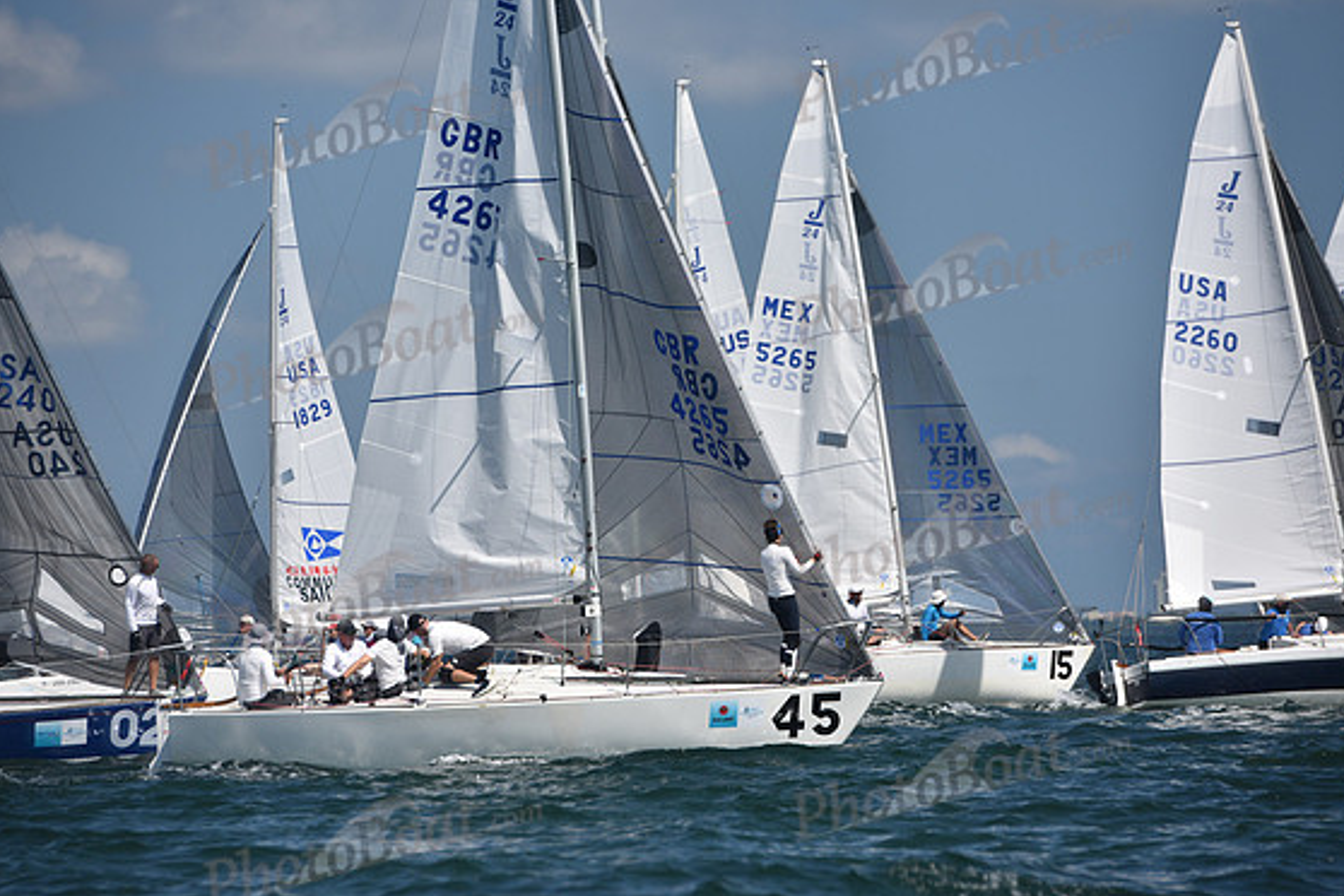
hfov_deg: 9.9
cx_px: 670
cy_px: 442
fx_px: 7765
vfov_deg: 6.6
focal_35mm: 208
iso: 250
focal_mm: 200
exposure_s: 1/1250
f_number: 5.6
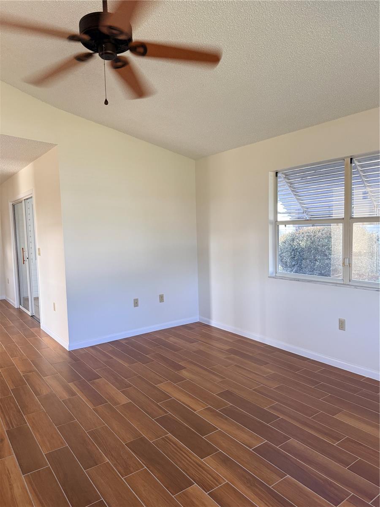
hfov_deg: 56.8
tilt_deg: -3.9
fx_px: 351
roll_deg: +1.8
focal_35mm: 24
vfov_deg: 71.6
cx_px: 190
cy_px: 254
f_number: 1.78
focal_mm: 6.76
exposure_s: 1/82
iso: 200
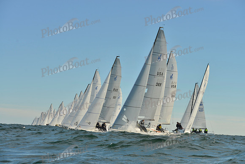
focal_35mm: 70
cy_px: 82
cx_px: 122
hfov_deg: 28.8
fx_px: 476
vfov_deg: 19.5
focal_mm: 70
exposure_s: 1/1250
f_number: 8
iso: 280
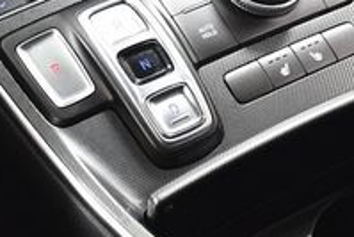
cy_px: 81
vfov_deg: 11.8
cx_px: 301
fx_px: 1141
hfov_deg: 17.4
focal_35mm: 116
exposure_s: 1/100
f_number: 4
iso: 1250
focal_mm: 24
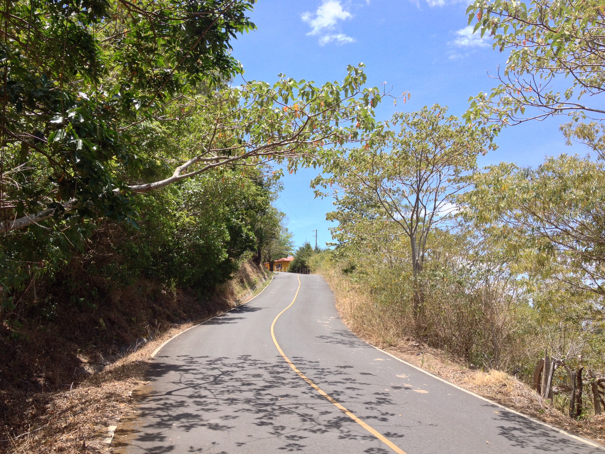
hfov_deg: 52.6
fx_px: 612
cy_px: 227
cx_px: 302
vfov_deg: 40.7
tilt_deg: +4.9
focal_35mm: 35
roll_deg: +0.9
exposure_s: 1/525
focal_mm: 4.28
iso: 50
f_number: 2.4
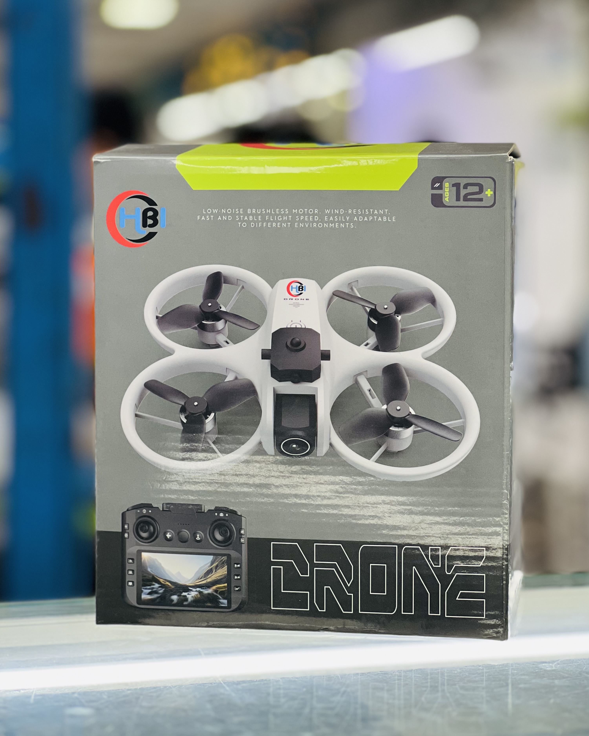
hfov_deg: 18.9
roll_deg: +0.6
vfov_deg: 23.6
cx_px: 297
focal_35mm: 81
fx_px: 1765
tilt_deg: -3.2
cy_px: 352
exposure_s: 1/100
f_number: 2.8
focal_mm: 9
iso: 125
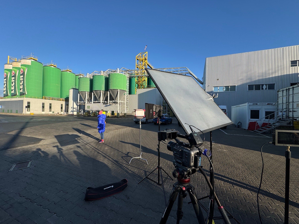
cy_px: 112
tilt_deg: +0.5
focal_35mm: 14
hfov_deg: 102.1
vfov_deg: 85.7
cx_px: 150
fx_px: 121
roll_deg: +0.5
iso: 50
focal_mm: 2.22
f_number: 2.2
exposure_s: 1/1370
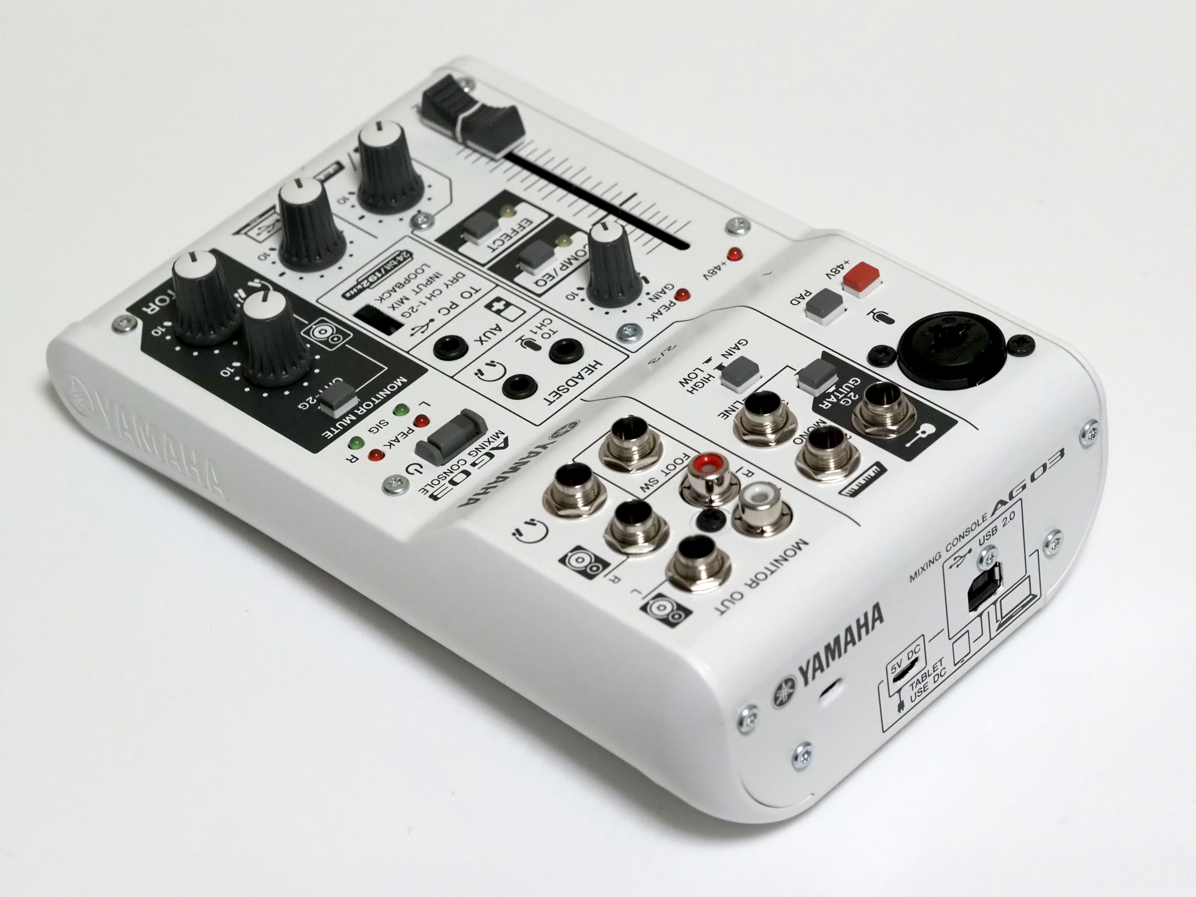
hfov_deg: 16.4
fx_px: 4146
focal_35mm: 120
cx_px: 598
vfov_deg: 12.3
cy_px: 448
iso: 2000
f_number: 5.6
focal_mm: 60
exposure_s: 1/125
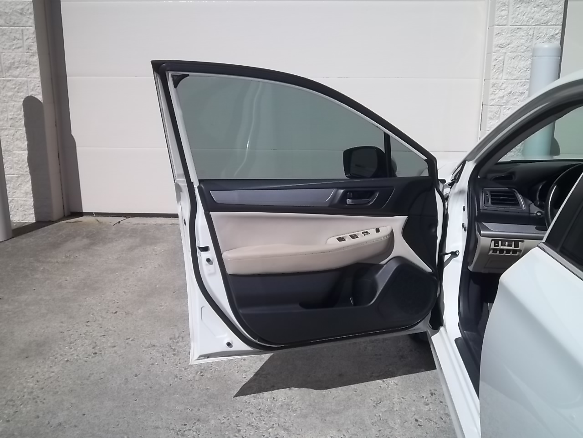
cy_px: 219
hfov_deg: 52.6
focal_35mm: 35
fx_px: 589
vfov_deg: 40.7
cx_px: 292
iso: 64
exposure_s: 1/320
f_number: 8.67
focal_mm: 6.17
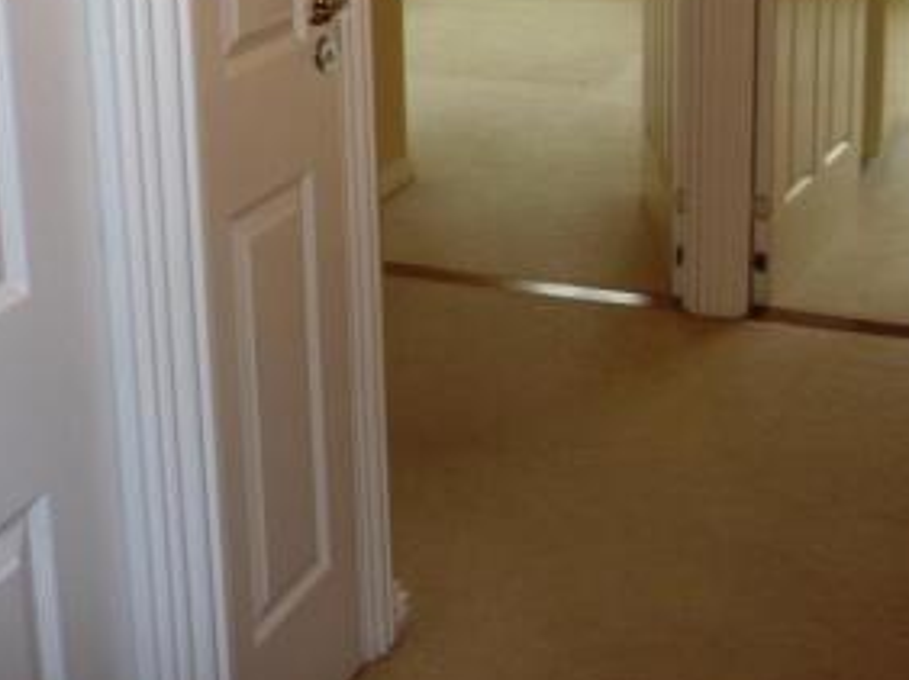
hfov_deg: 31.1
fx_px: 1627
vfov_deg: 22.9
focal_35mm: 62
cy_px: 37
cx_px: 559
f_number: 3.3
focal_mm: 5.2
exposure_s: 1/30
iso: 100
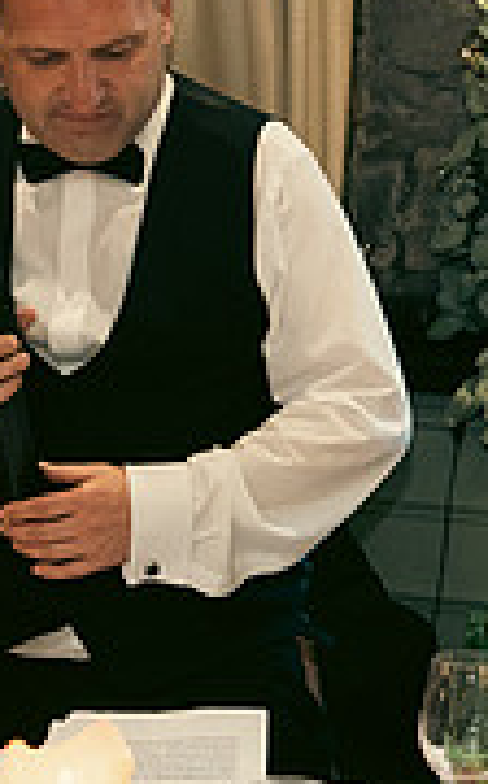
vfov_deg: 10.1
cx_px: 510
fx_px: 4419
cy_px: 259
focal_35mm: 207
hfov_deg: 6.3
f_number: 3.5
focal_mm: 42
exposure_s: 1/160
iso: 2500
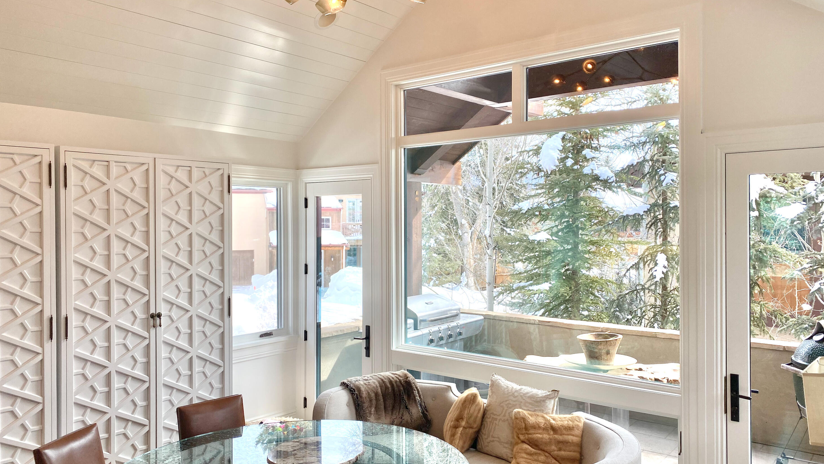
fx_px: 634
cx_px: 420
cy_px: 227
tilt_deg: -0.3
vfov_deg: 40.2
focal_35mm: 29
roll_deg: -0.2
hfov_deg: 66.1
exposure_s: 1/328
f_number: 1.8
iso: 32
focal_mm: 4.25
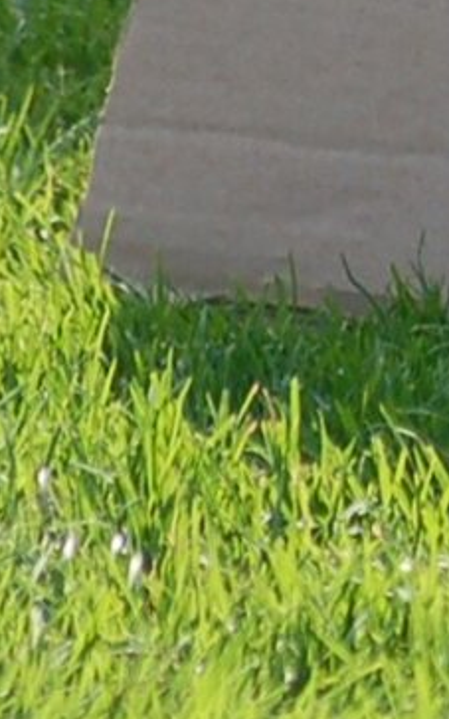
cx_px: 1305
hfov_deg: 0.8
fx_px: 30766
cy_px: -77
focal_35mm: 1572
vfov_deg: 1.3
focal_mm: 170
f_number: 4.8
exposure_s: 1/1000
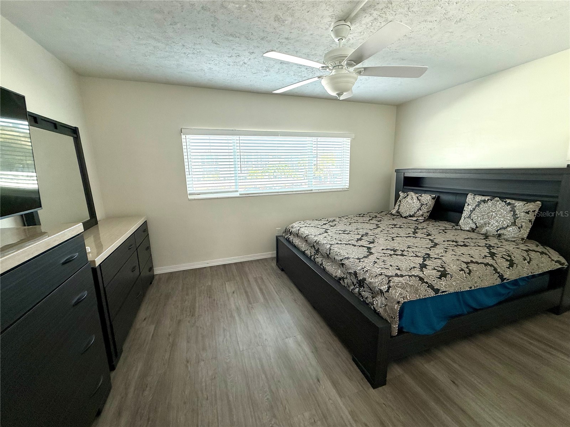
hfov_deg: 102.1
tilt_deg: -10.2
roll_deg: +1.1
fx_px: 231
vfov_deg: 85.7
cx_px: 285
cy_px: 214
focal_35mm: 14
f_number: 2.2
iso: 80
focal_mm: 2.22
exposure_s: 1/120
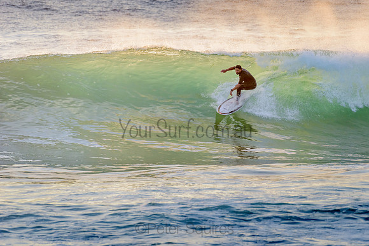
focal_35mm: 613
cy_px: 96
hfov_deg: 3.4
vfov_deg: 2.2
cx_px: 226
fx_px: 6283
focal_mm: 500
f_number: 5.6
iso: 250
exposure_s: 1/320
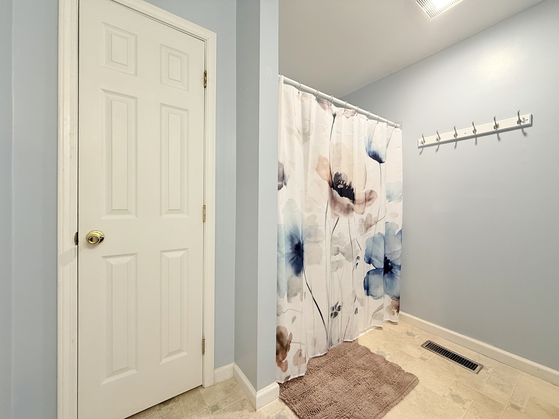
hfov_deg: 102.1
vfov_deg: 85.7
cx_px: 280
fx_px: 226
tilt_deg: -0.1
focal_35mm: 14
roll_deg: -0.4
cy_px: 210
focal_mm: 2.22
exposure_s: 1/60
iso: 200
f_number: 2.2
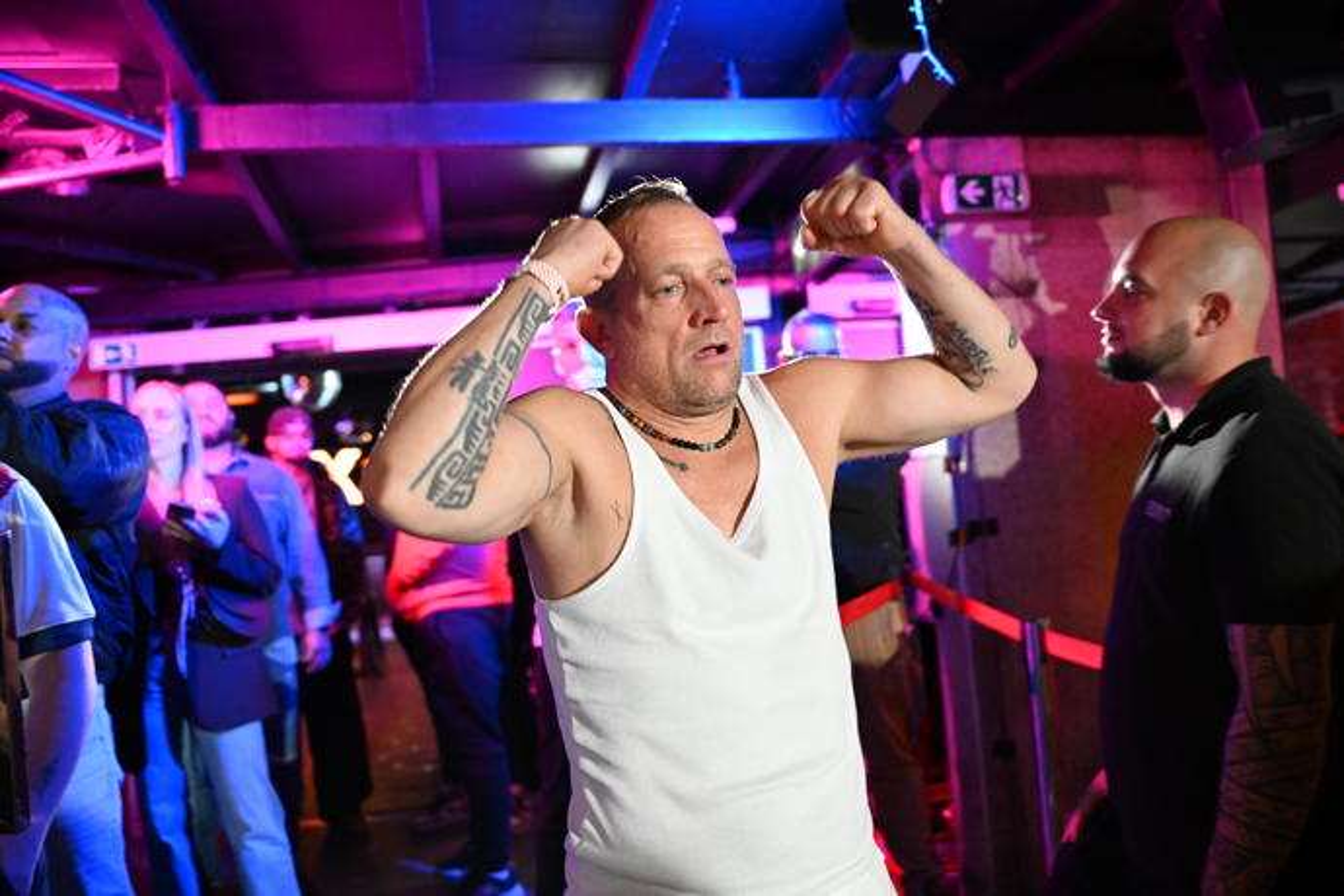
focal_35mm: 31
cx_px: 672
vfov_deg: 42.3
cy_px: 448
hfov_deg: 60.3
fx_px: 1157
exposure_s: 1/160
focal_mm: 31
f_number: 2.8
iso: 6400
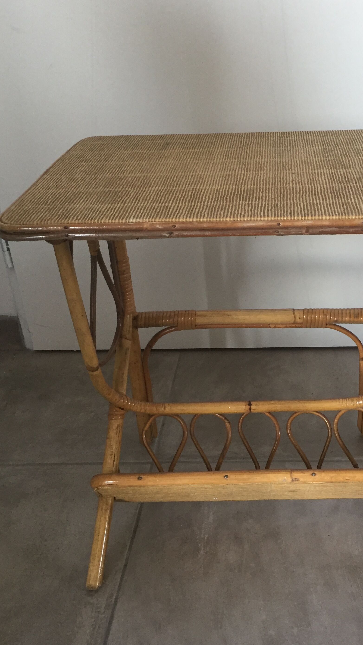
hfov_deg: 31.5
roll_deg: +0.8
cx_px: 265
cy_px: 347
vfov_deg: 54.0
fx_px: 633
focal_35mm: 37
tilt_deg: -27.8
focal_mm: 4.15
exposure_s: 1/33
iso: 80
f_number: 2.2
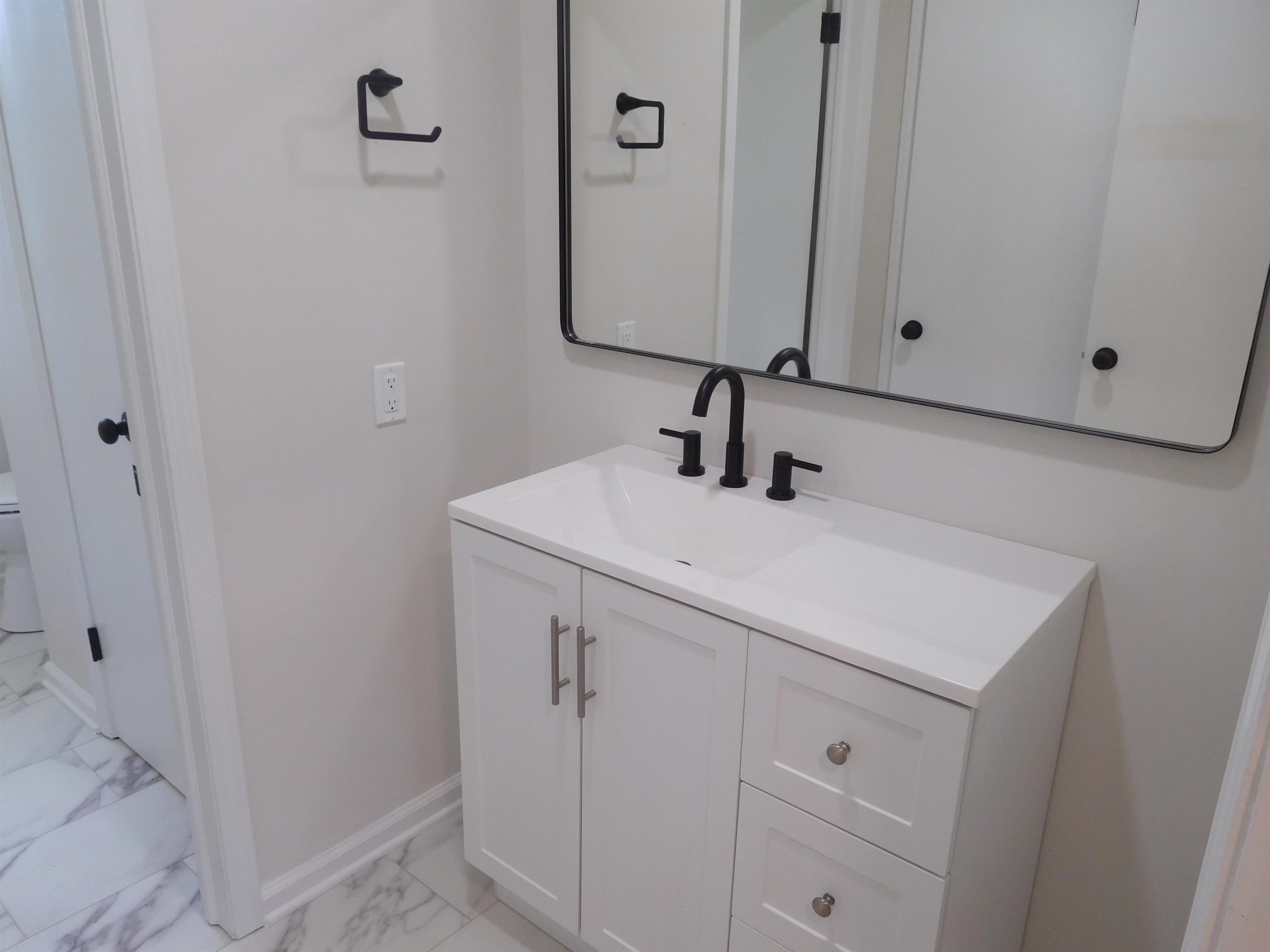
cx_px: 635
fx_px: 917
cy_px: 476
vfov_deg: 54.9
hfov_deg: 69.4
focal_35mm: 25
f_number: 3.4
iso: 160
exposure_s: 1/30
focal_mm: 4.5
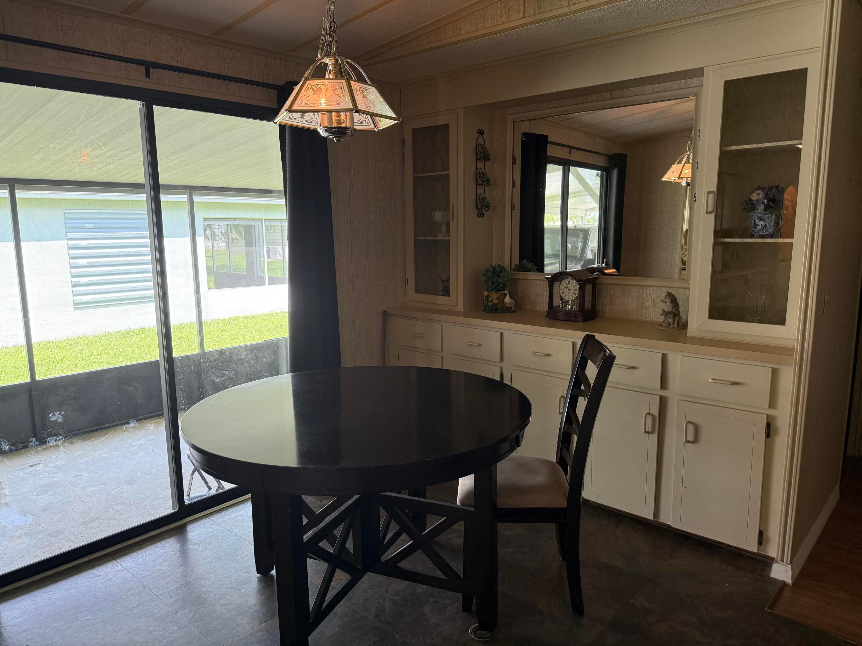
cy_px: 323
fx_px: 598
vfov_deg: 56.8
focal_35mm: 24
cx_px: 431
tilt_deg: -9.2
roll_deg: +0.9
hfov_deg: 71.6
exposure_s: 1/120
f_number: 1.78
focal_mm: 6.76
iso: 200
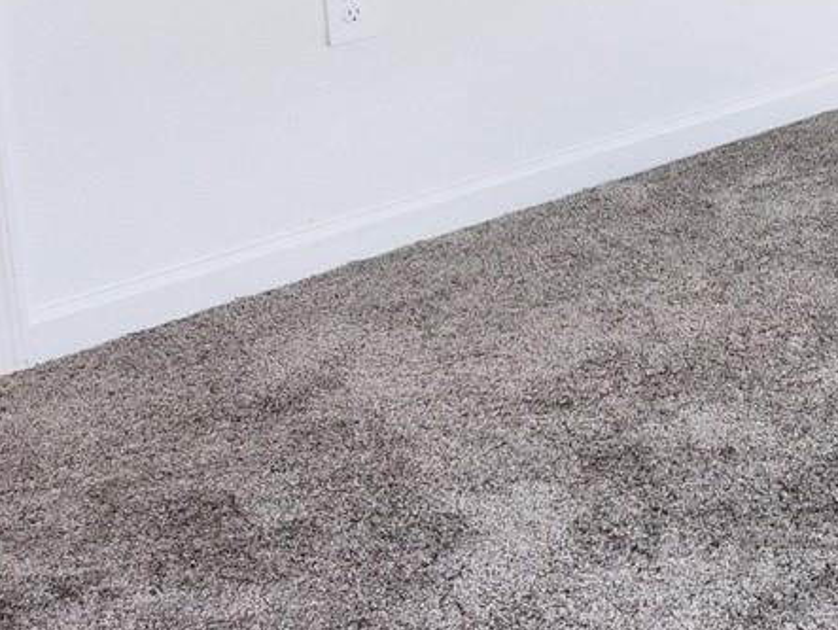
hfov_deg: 19.7
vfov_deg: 16.3
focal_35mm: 83
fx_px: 2011
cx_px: 1330
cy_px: -312
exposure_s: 1/120
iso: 100
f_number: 1.8
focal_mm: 5.4
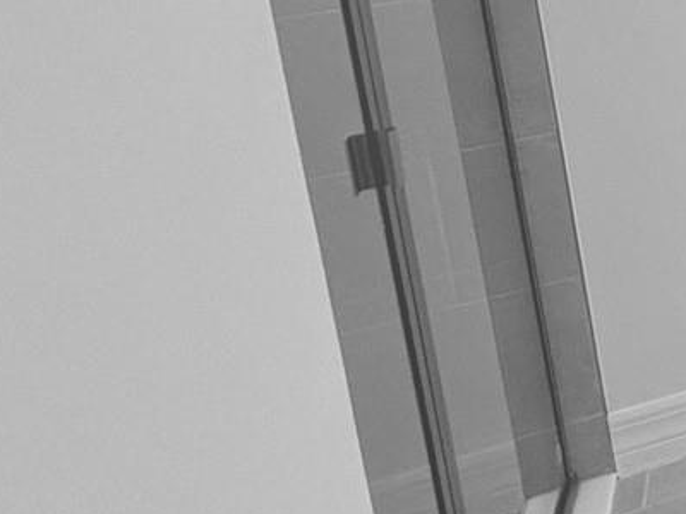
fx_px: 1110
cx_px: 1360
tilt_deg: -7.3
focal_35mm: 56
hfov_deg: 19.5
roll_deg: +3.4
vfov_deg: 23.5
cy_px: -123
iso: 125
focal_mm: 2.22
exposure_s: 1/120
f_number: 2.2
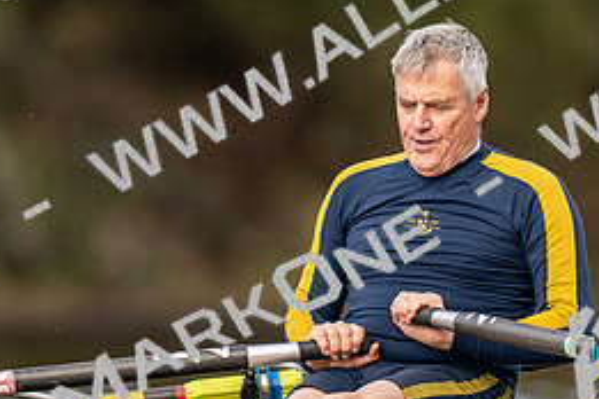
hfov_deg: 1.5
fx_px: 22195
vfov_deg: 1.0
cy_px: 198
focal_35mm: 1334
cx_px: 372
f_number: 4
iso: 1400
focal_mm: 600
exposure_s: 1/2500
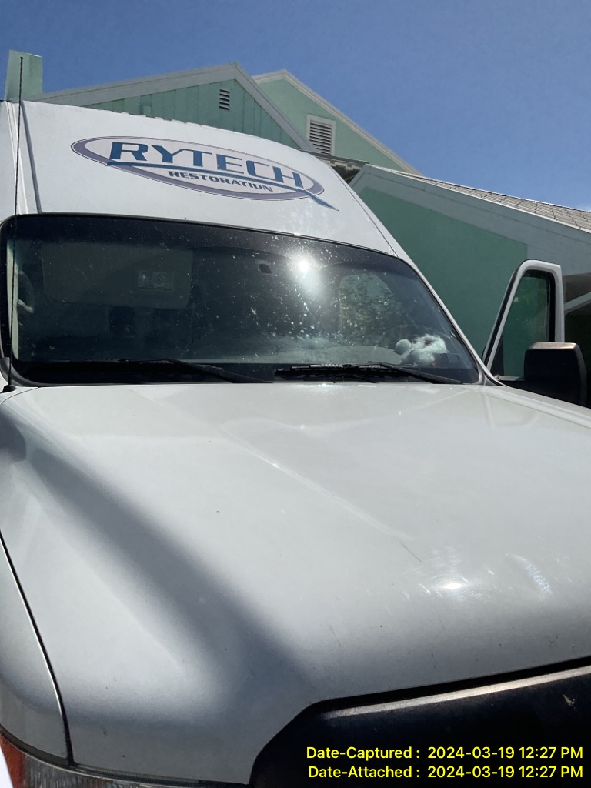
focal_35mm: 29
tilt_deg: -6.0
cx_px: 296
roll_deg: +0.7
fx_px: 660
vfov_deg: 61.7
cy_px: 394
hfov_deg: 48.2
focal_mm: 3
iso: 32
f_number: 1.8
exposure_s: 1/10204
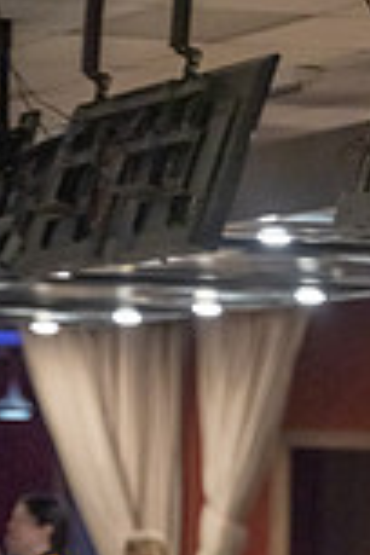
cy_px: 776
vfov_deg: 6.6
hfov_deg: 4.4
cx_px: 515
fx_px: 4763
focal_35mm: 309
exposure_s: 1/1000
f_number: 2.8
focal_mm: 105
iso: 4000
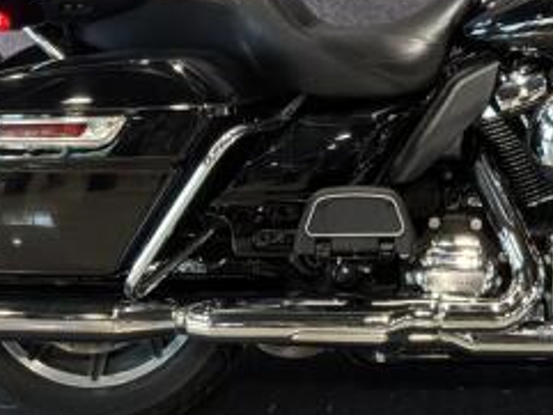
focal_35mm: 93
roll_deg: -0.3
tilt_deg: -10.1
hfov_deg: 20.9
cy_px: -151
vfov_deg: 15.1
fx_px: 1486
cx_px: 427
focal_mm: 3
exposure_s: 1/60
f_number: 1.8
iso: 80
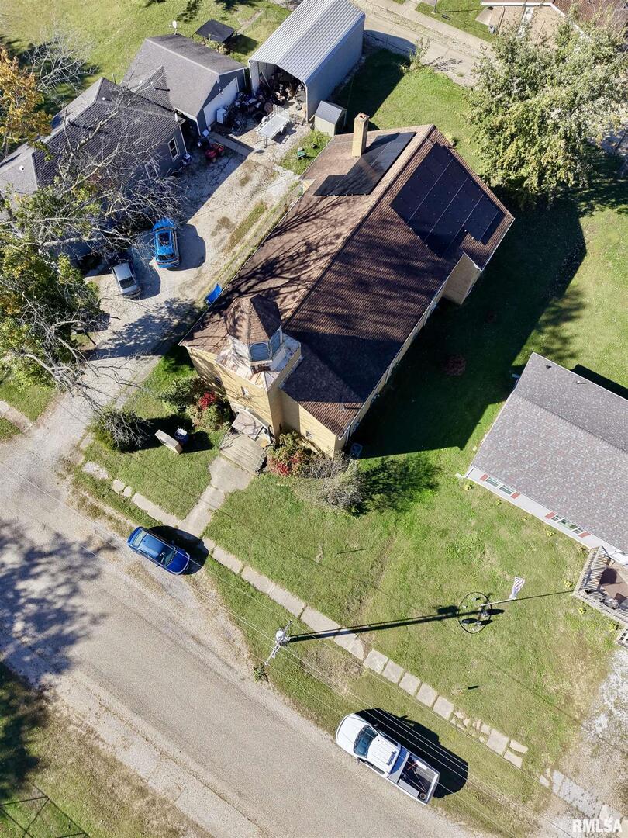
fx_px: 581
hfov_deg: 56.8
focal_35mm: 24
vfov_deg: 71.6
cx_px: 314
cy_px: 419
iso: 330
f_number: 1.8
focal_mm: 8.67
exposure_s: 1/3200
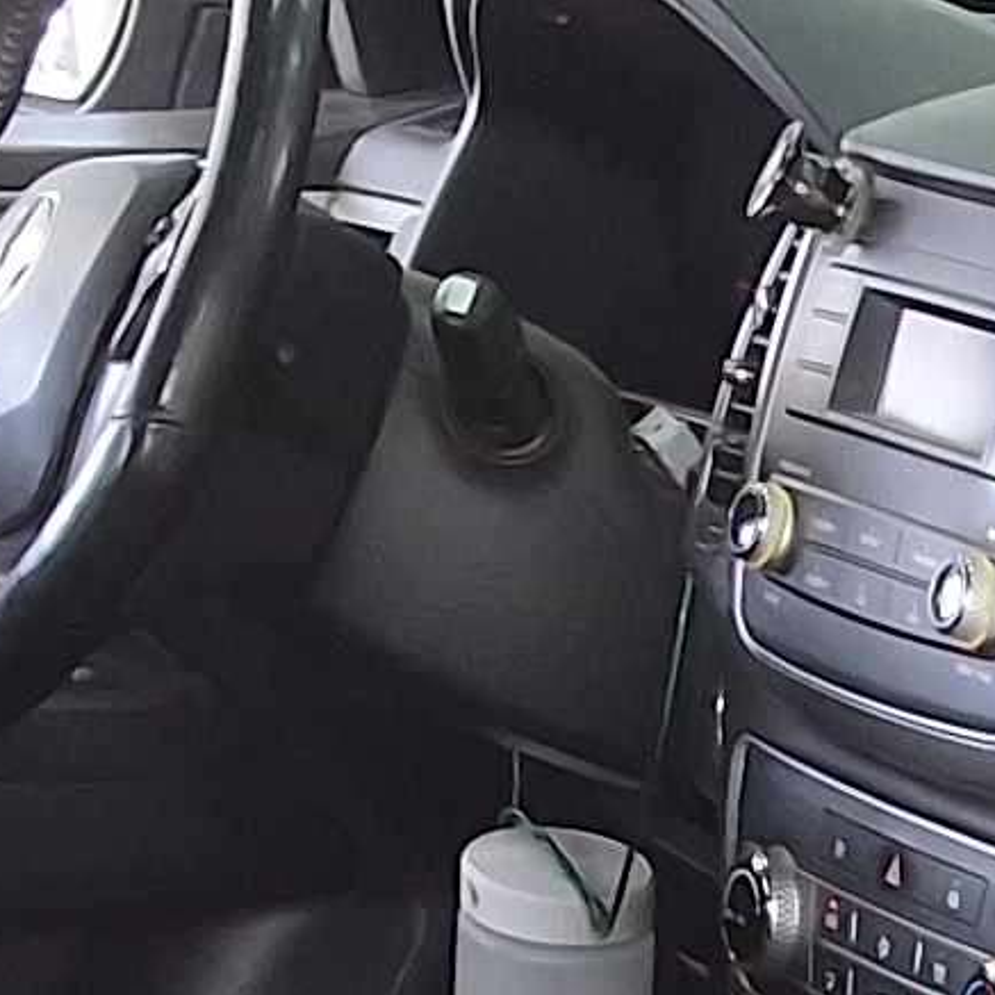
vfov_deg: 8.9
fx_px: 6016
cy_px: 2020
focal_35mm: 185
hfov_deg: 8.8
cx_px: 2079
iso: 50
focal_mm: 2.91
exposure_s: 1/40
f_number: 1.9
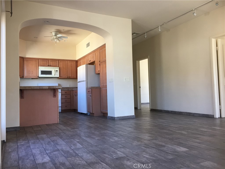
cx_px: 112
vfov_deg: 48.2
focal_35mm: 29
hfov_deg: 61.7
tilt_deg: +1.6
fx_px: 188
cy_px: 84
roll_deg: +0.8
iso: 32
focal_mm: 4.15
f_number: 2.2
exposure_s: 1/30
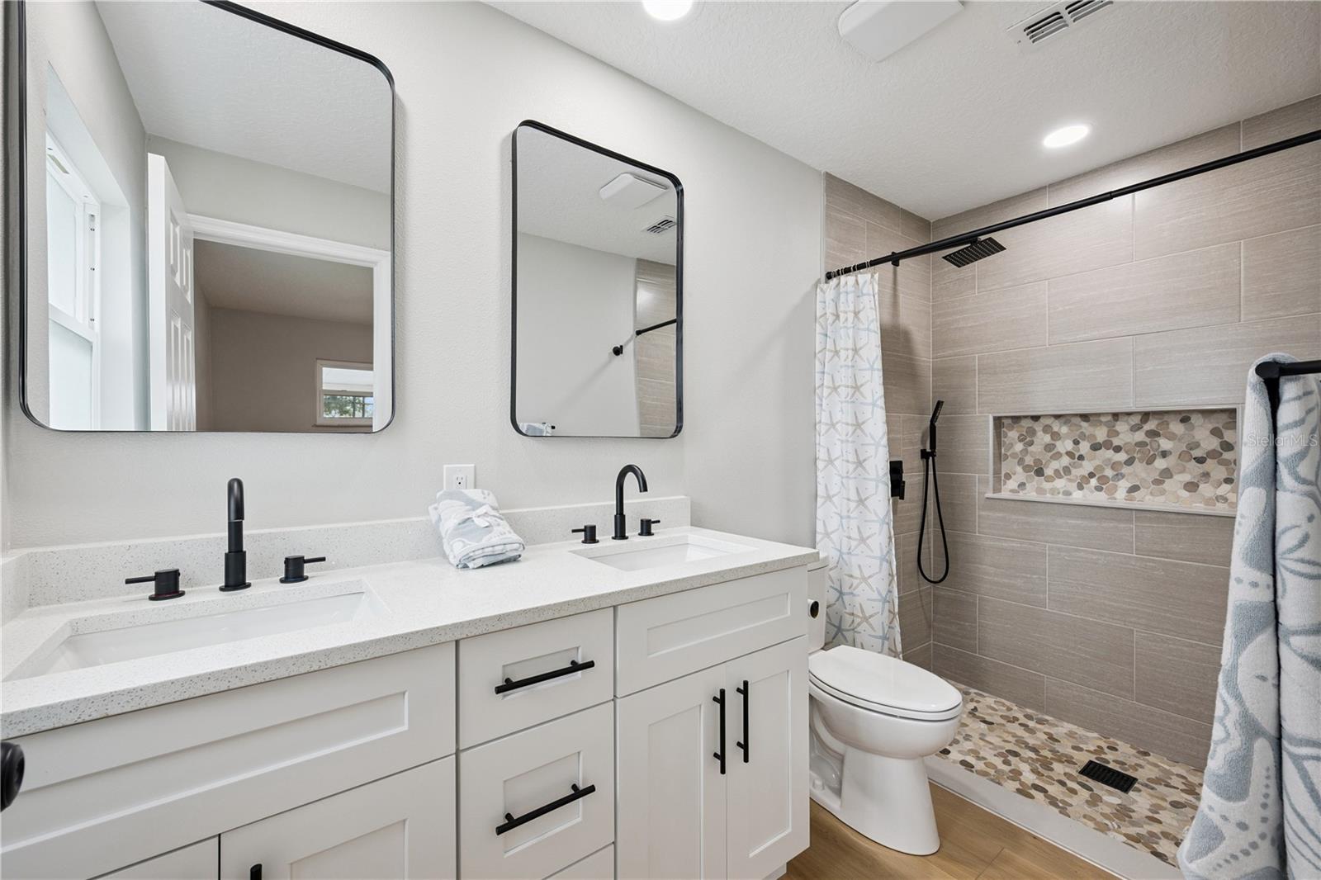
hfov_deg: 104.3
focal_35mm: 14
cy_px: 440
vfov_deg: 81.2
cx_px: 660
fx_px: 514
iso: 200
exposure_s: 1/6
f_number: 9
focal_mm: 14
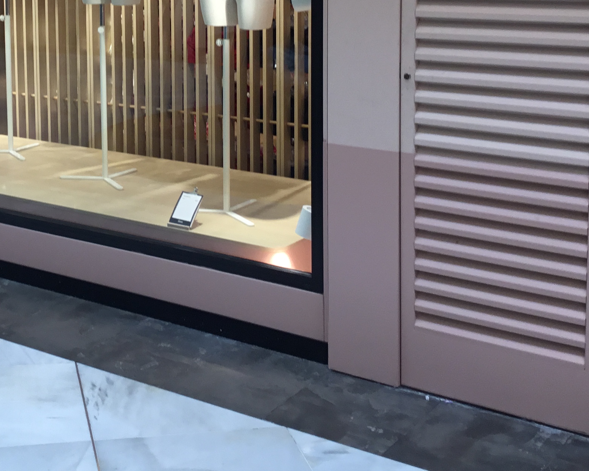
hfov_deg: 29.1
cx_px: 85
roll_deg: +2.2
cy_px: 36
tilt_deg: -7.1
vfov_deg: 23.5
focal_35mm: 63
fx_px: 1098
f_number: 2.4
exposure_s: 1/50
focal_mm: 3.3
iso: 25
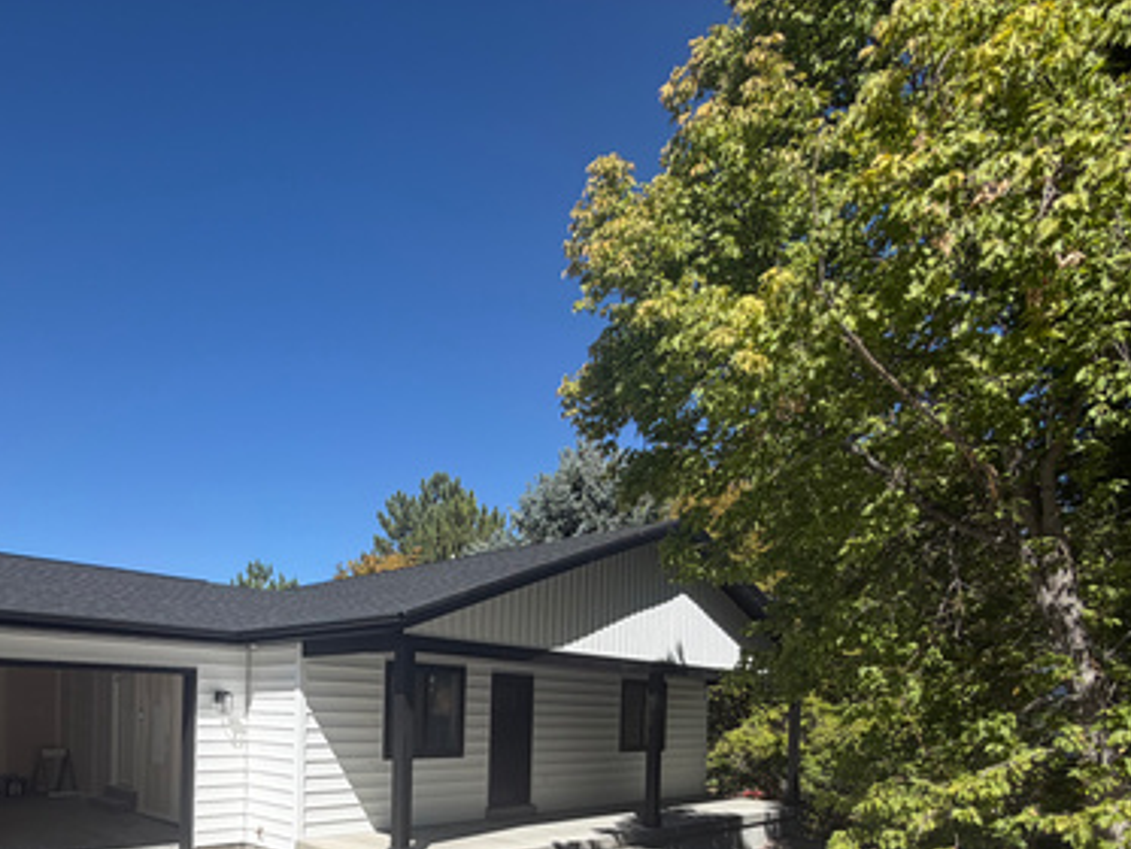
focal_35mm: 24
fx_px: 784
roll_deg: -0.3
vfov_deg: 51.7
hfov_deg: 68.0
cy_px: 725
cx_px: 315
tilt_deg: -0.1
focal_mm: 2.22
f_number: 2.2
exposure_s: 1/864
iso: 20
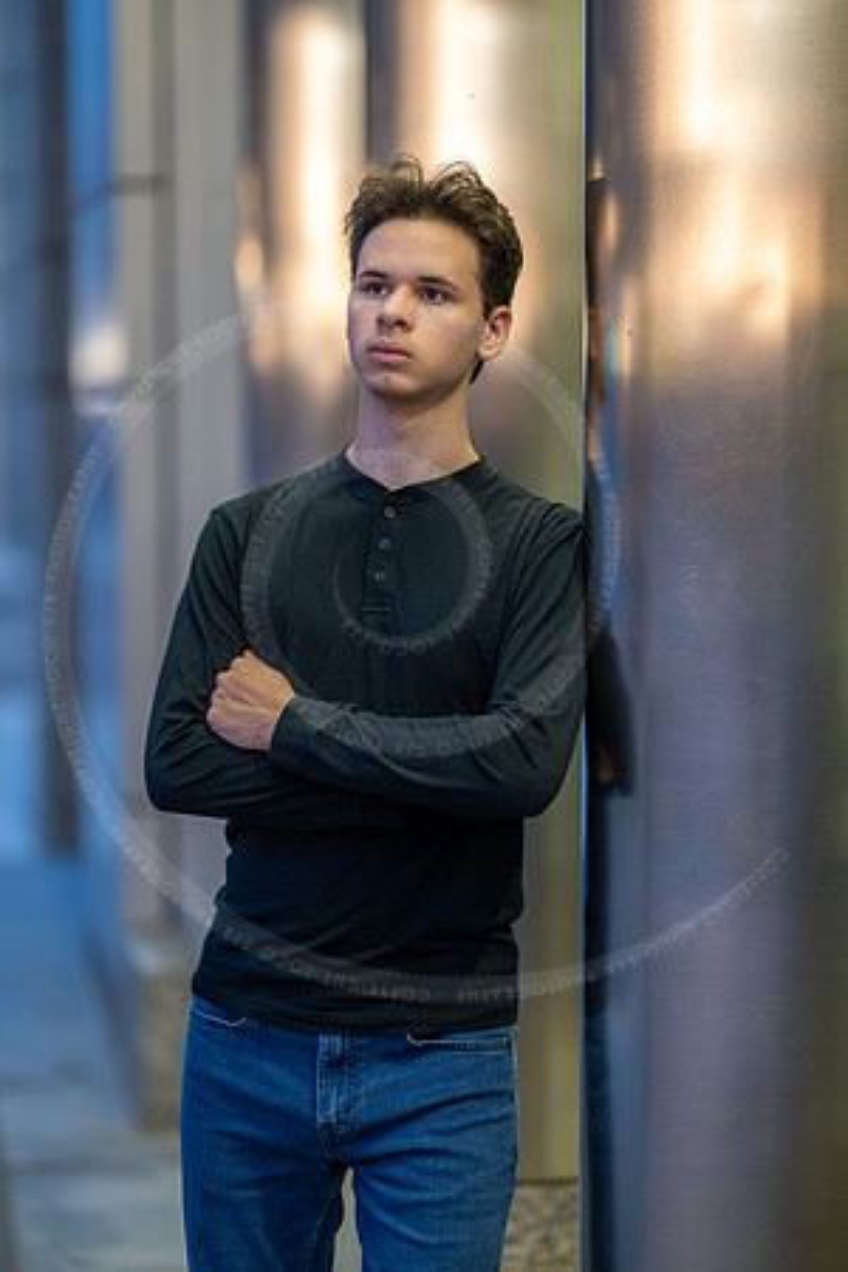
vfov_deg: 23.9
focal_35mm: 85
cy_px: 636
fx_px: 3003
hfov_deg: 16.1
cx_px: 424
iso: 1000
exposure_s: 1/160
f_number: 1.2
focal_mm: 85
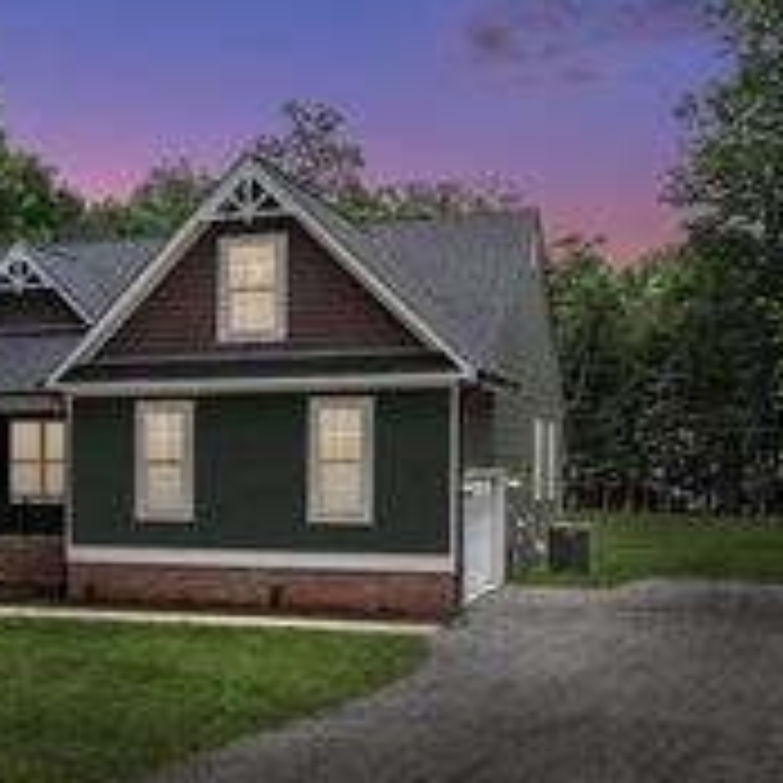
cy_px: 511
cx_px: 50
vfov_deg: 28.0
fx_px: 1561
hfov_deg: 27.0
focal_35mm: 61
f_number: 1.8
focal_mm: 8.67
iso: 100
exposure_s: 1/100
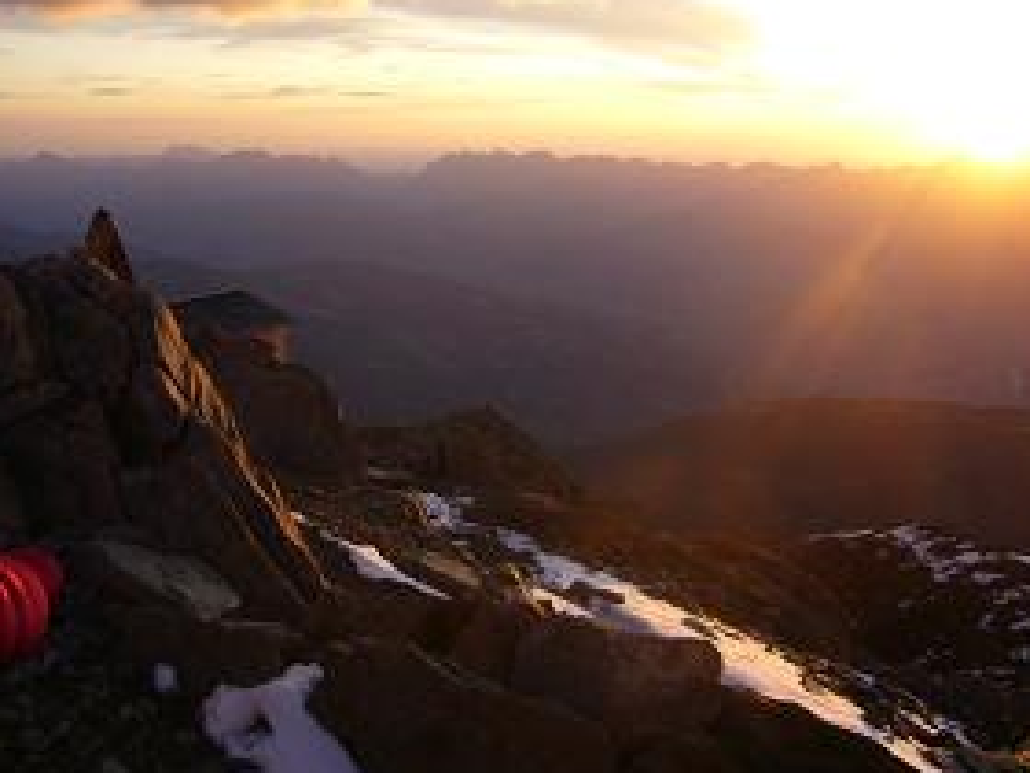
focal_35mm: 41
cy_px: 375
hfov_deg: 45.2
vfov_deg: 35.1
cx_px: 357
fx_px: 1220
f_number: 2.8
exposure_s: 1/160
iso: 80
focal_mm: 4.6
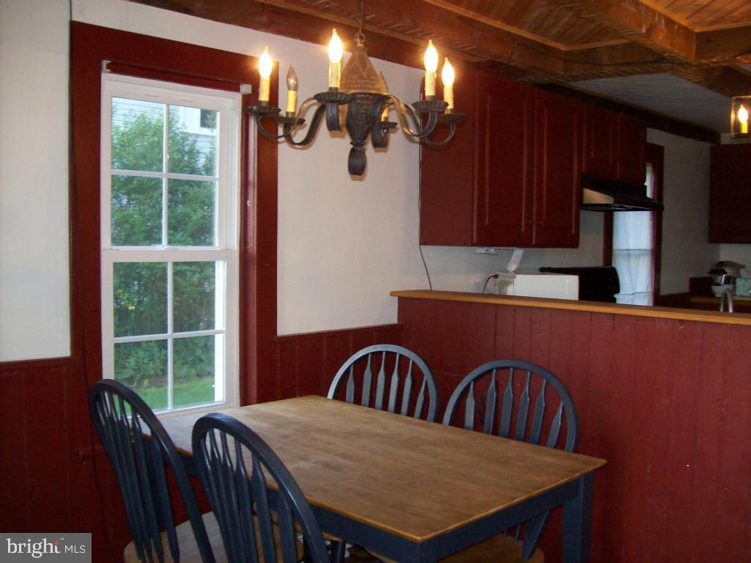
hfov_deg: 51.4
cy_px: 282
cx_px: 376
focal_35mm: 36
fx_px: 781
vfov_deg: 39.6
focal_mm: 6
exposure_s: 1/64
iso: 200
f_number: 2.7
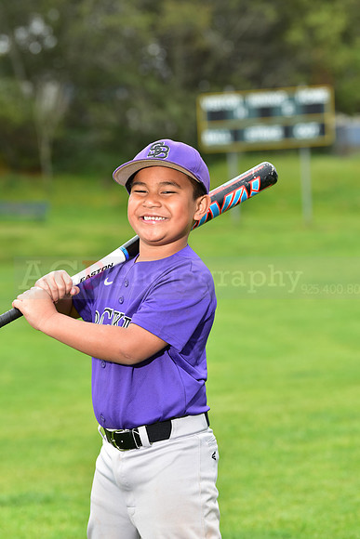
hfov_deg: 10.6
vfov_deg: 15.8
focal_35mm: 130
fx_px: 1949
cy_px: 270
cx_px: 180
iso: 400
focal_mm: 130
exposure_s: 1/250
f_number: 5
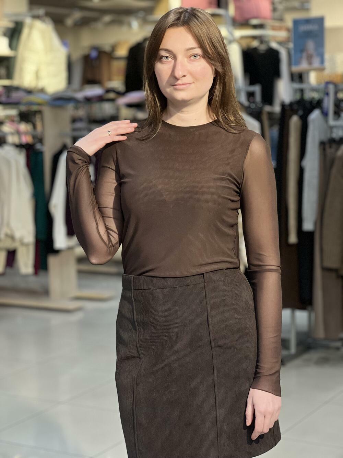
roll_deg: +1.3
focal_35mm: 77
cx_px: 172
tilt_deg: -6.0
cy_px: 229
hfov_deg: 19.1
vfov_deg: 25.3
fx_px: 1017
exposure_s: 1/100
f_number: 2.8
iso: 200
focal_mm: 9
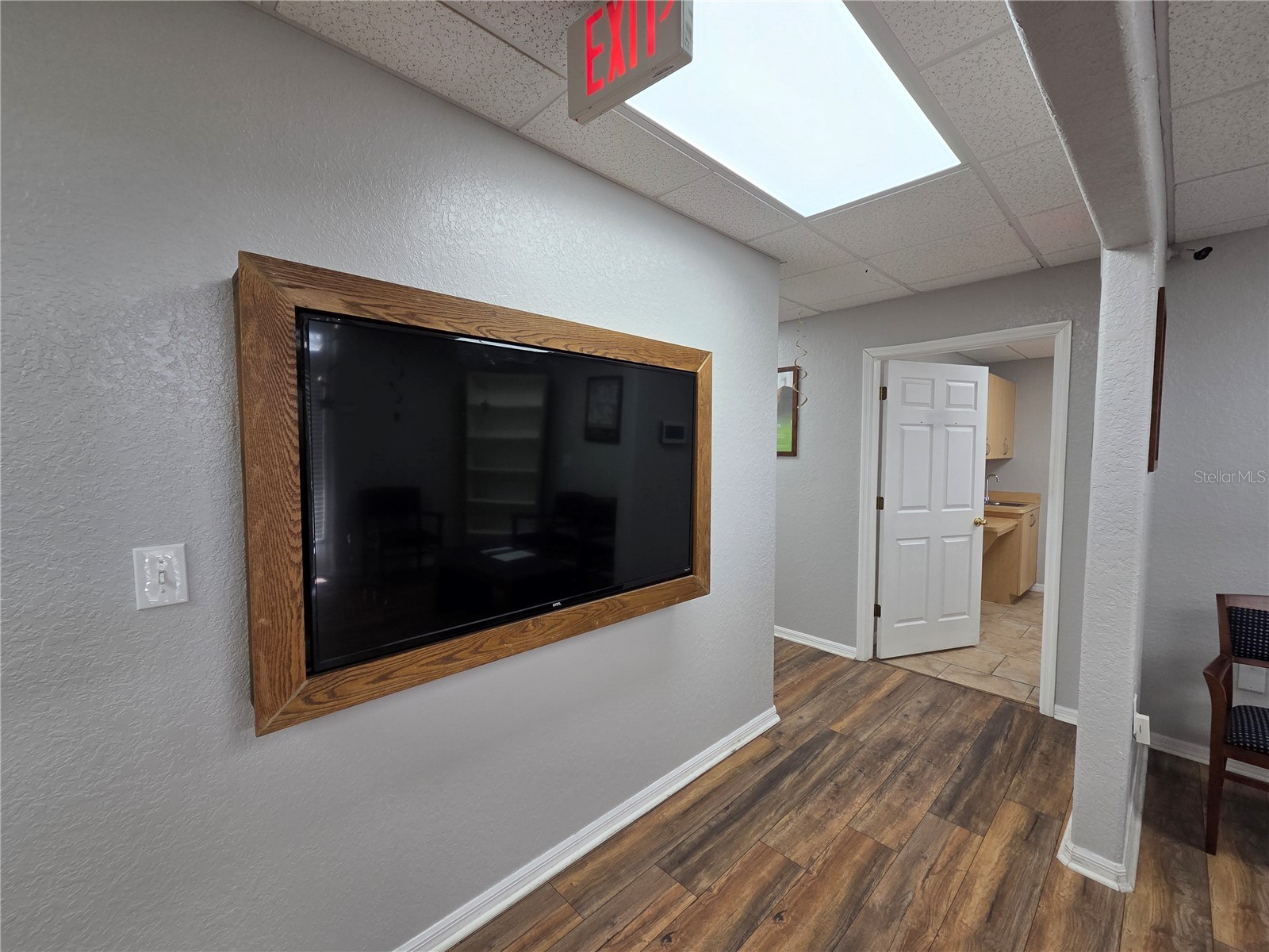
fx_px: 477
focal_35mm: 13
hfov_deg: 106.2
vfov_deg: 89.9
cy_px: 476
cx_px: 634
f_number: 2.2
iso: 80
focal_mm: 2.2
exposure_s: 1/120
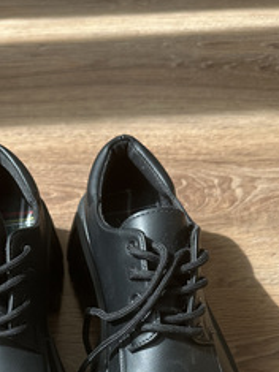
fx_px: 549
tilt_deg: -56.9
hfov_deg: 28.3
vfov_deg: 34.9
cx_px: 93
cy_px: 348
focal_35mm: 51
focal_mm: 6.86
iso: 80
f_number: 1.78
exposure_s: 1/298
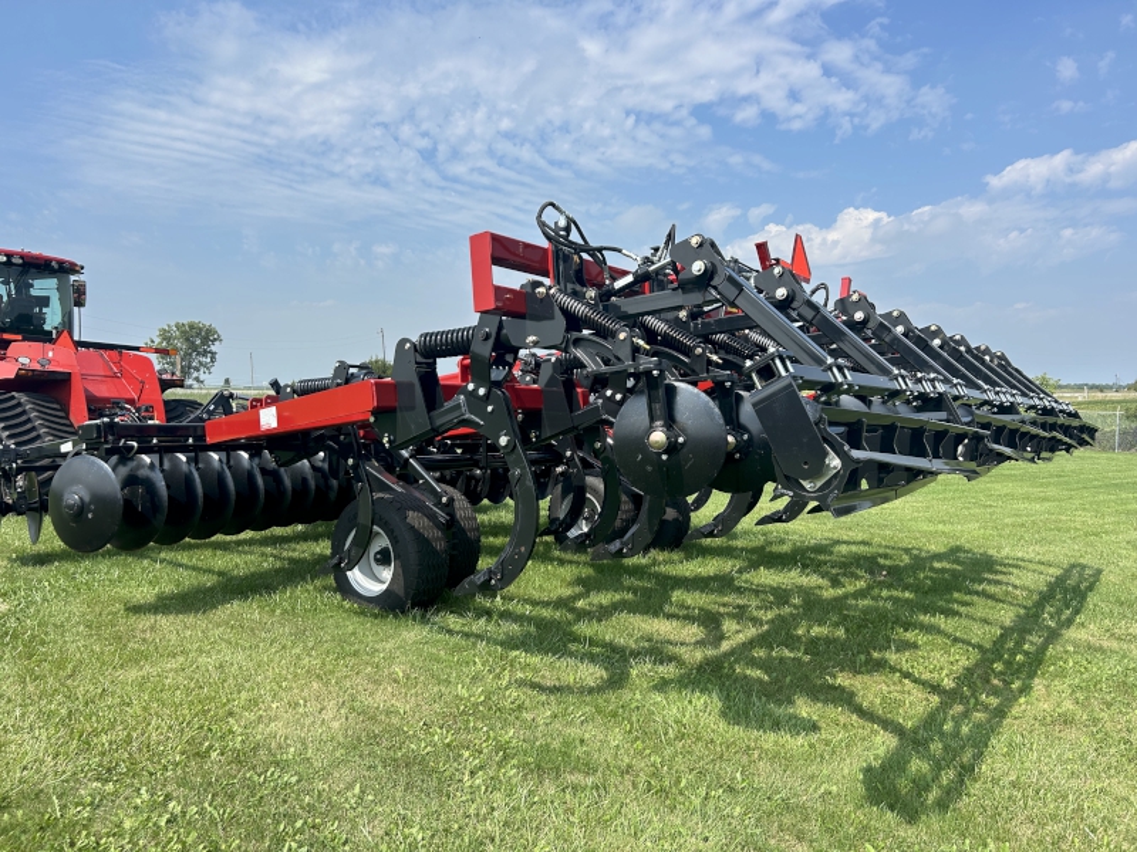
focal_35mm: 26
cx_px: 568
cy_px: 426
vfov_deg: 53.1
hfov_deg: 67.3
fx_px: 854
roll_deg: -0.2
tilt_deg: -2.5
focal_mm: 5.7
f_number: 1.5
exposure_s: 1/3165
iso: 50
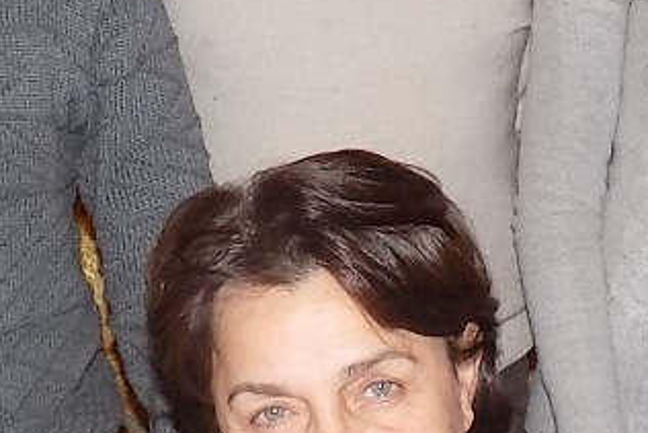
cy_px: 240
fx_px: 2485
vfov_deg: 10.0
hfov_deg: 14.9
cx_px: 361
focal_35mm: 138
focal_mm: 4
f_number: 3.1
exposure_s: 1/30
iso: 220
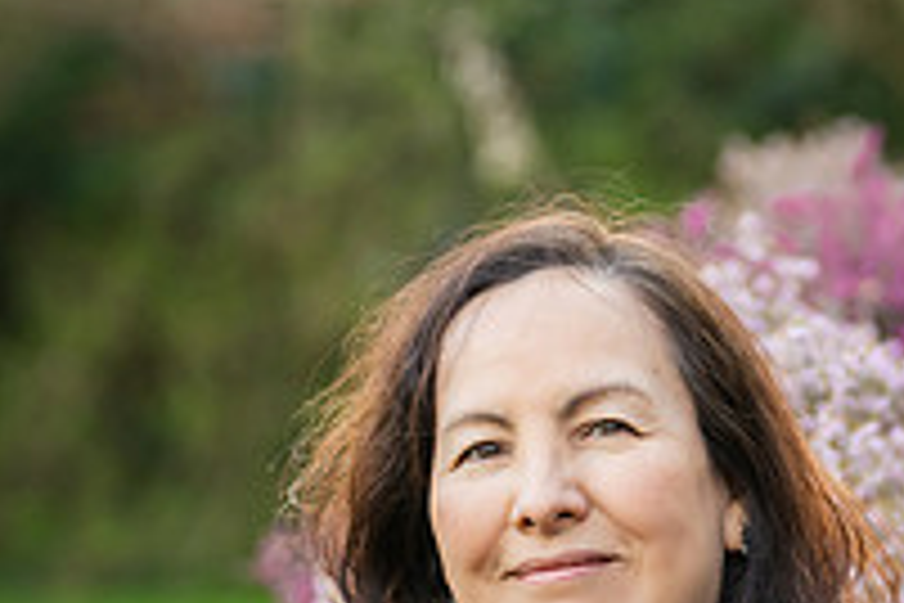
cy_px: 736
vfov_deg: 5.7
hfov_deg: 8.6
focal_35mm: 240
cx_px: 796
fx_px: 6026
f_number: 2.7
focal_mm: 83
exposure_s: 1/800
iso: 450
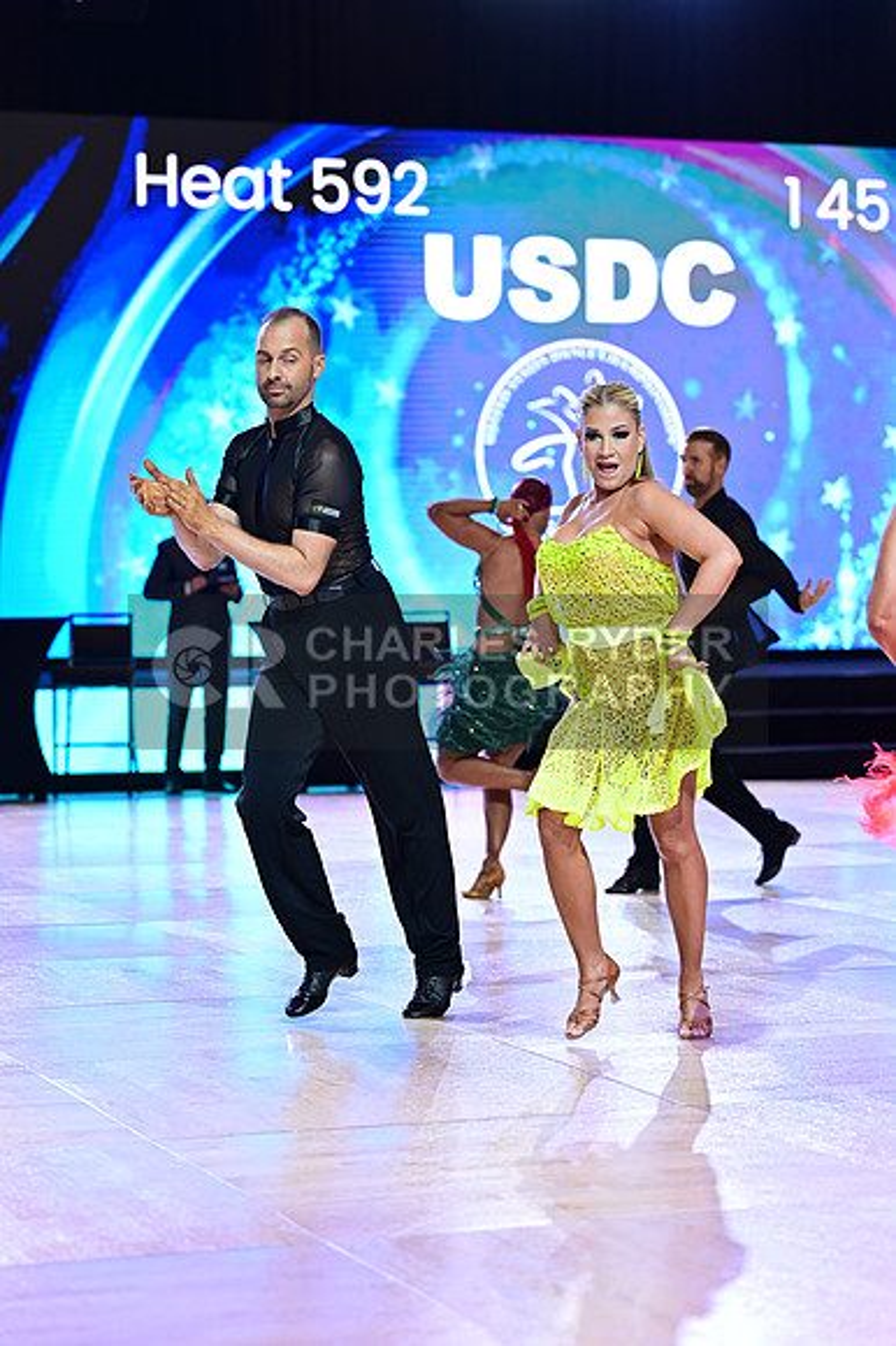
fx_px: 3326
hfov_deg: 15.3
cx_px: 448
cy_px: 673
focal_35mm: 89
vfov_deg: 22.9
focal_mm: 89
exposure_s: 1/400
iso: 1600
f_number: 2.8
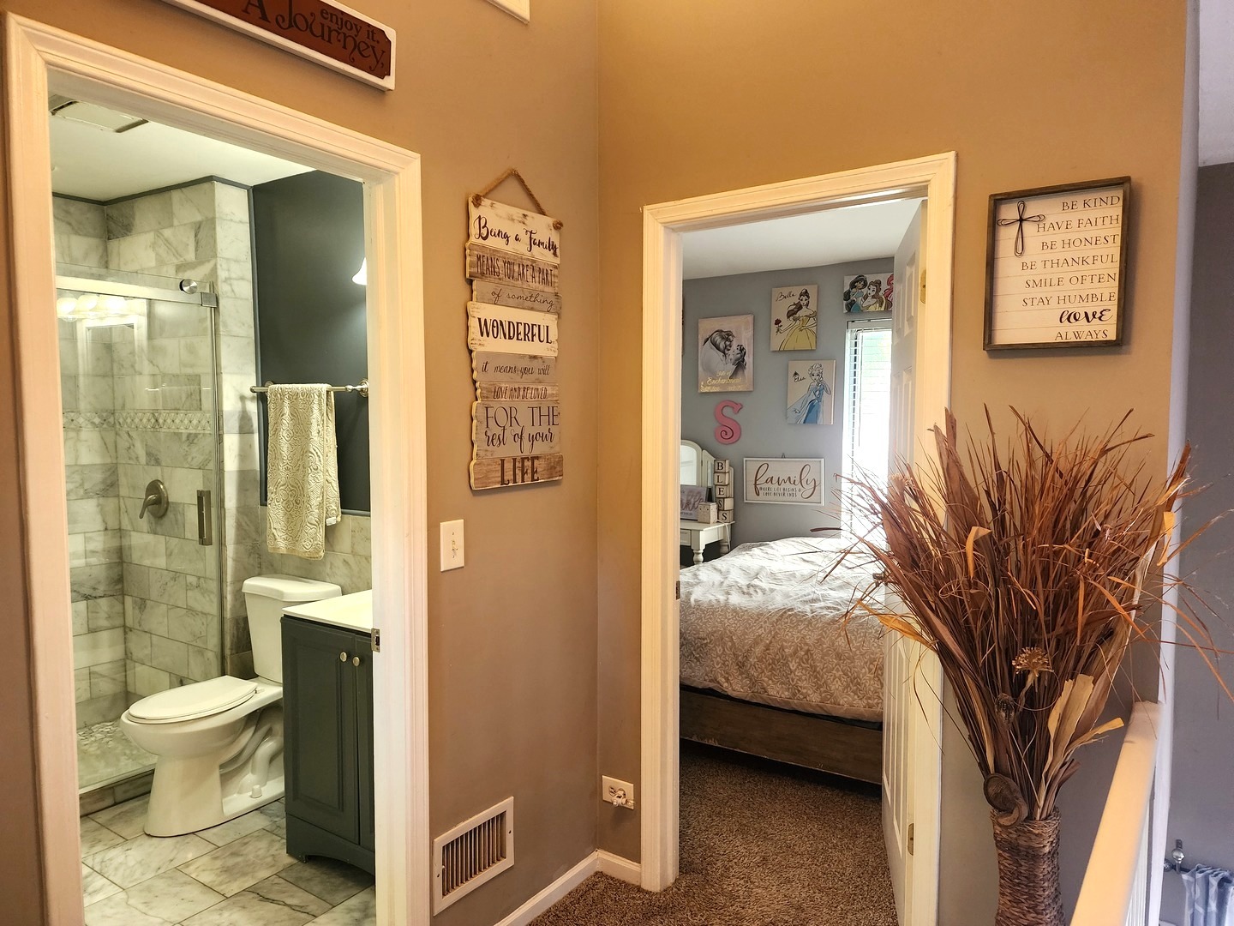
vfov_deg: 58.9
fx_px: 820
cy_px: 463
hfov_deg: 73.9
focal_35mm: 23
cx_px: 617
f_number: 1.8
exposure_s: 1/120
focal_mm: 6.4
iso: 500
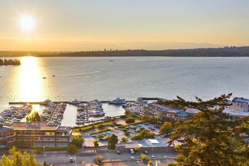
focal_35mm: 45
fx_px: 311
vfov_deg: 29.3
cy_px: 129
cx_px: 85
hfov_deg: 43.1
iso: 100
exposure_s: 1/20
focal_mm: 10.26
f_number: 4
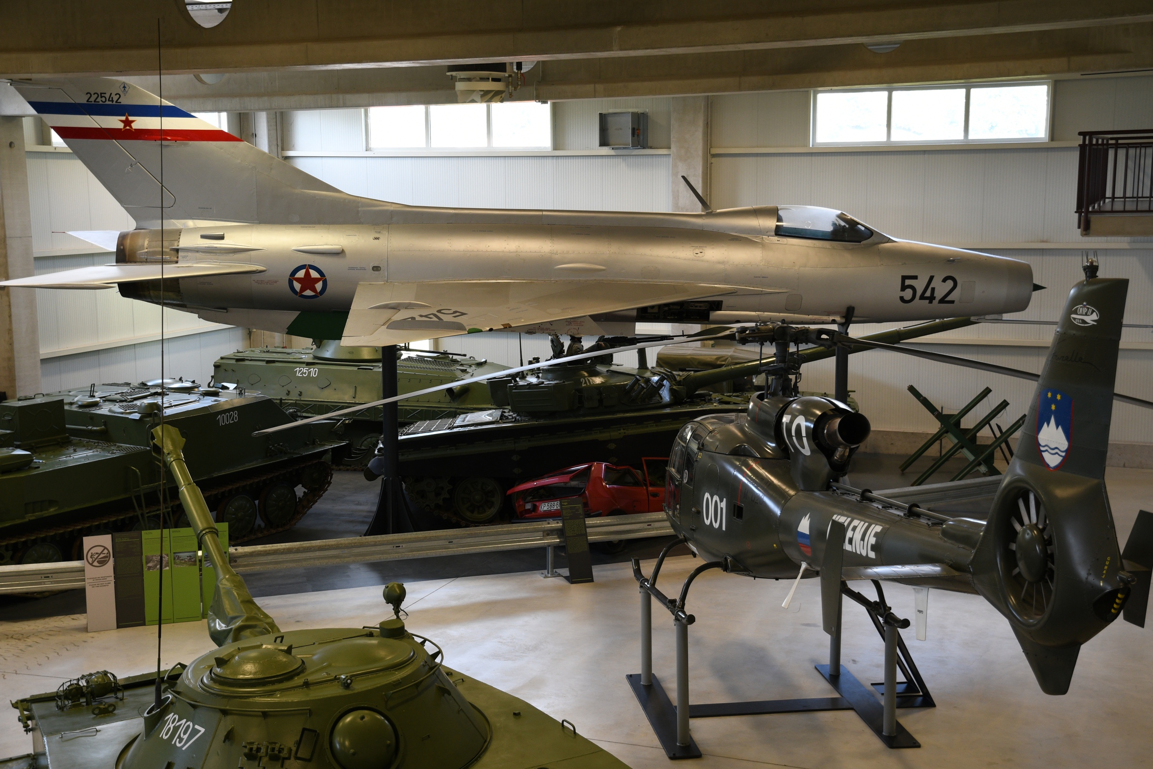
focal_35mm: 48
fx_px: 1537
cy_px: 384
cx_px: 576
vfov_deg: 28.1
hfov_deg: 41.1
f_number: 4
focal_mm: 32
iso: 400
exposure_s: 1/60
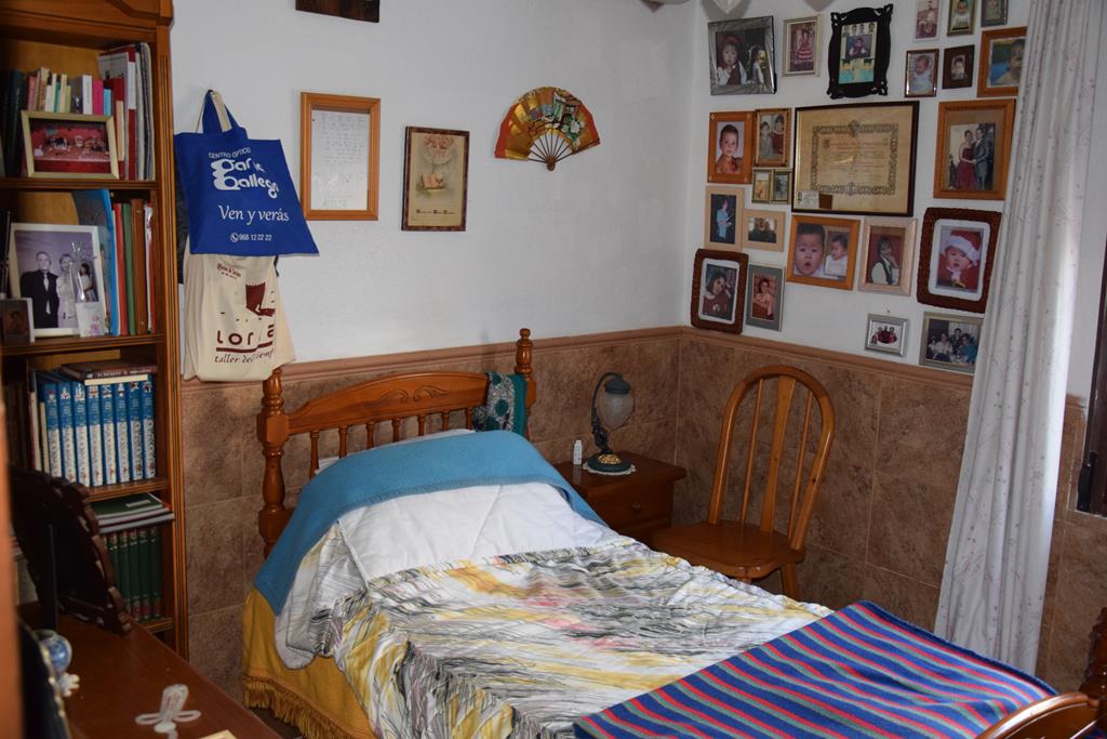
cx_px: 554
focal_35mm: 33
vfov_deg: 40.0
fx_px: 1015
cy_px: 370
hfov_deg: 57.2
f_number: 3.8
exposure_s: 1/60
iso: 1600
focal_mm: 22
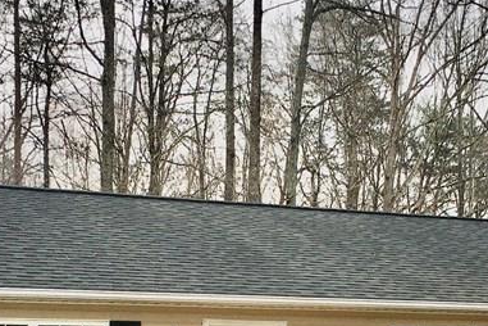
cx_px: 293
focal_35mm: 81
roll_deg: +0.2
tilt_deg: +2.6
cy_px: 362
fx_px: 1098
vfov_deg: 16.3
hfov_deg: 25.0
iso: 25
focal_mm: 4.15
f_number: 2.2
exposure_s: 1/1221
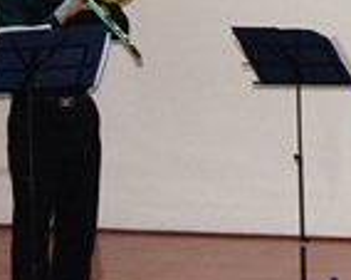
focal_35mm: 246
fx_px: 2548
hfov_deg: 7.7
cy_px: 113
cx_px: 583
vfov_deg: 6.3
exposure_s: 1/50
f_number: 5.6
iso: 1600
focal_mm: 45
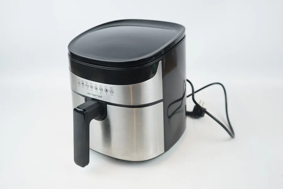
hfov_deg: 57.2
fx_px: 259
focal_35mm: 33
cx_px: 142
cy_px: 94
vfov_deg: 40.0
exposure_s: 1/60
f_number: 4
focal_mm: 33
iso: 100
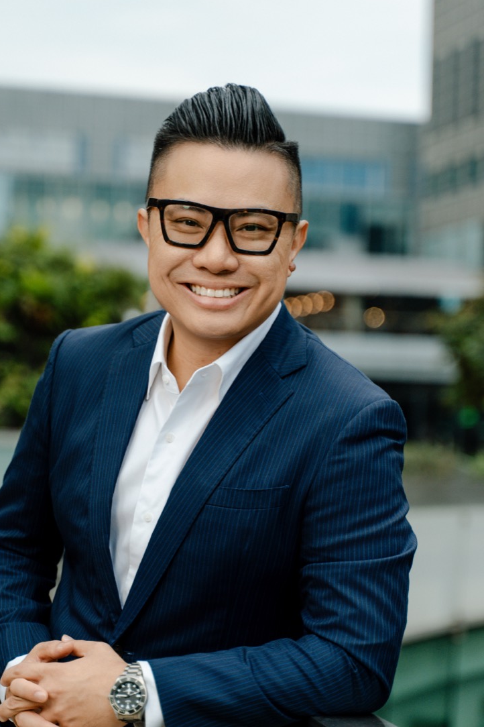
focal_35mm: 93
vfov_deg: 21.9
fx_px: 1877
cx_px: 228
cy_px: 413
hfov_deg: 14.7
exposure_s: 1/200
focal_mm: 72
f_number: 2.8
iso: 400
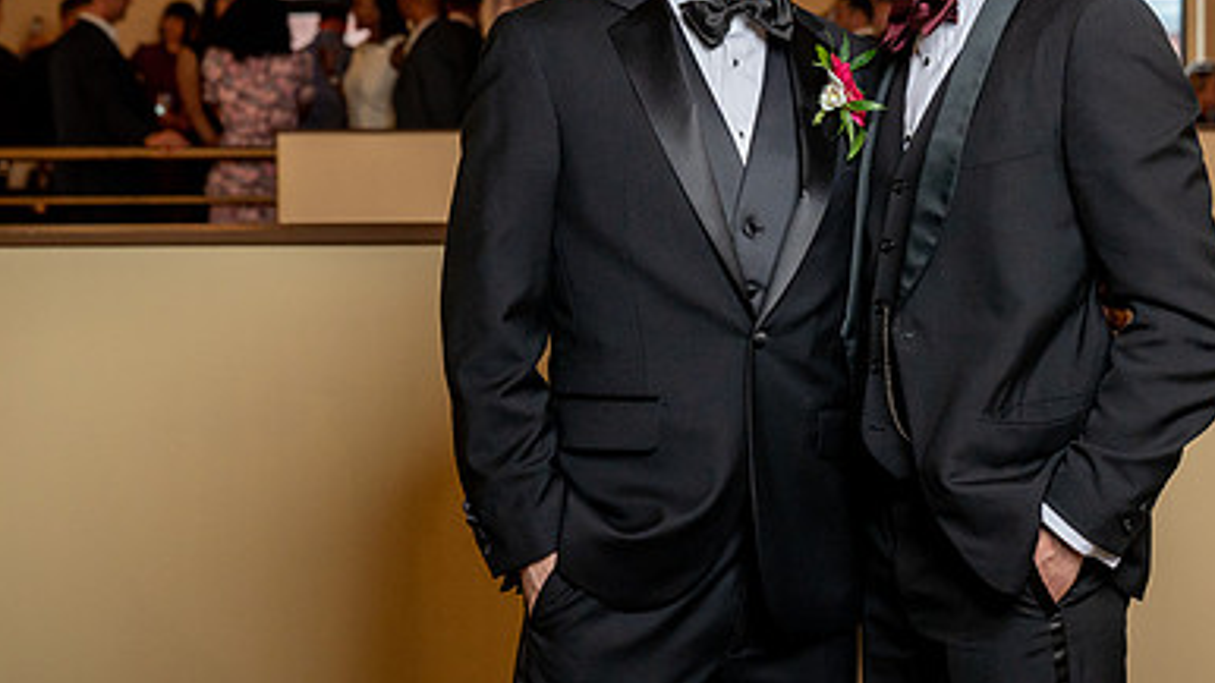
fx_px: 2577
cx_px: 823
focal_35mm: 80
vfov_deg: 15.0
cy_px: 109
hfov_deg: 26.4
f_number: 4
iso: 2000
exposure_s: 1/200
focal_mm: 50
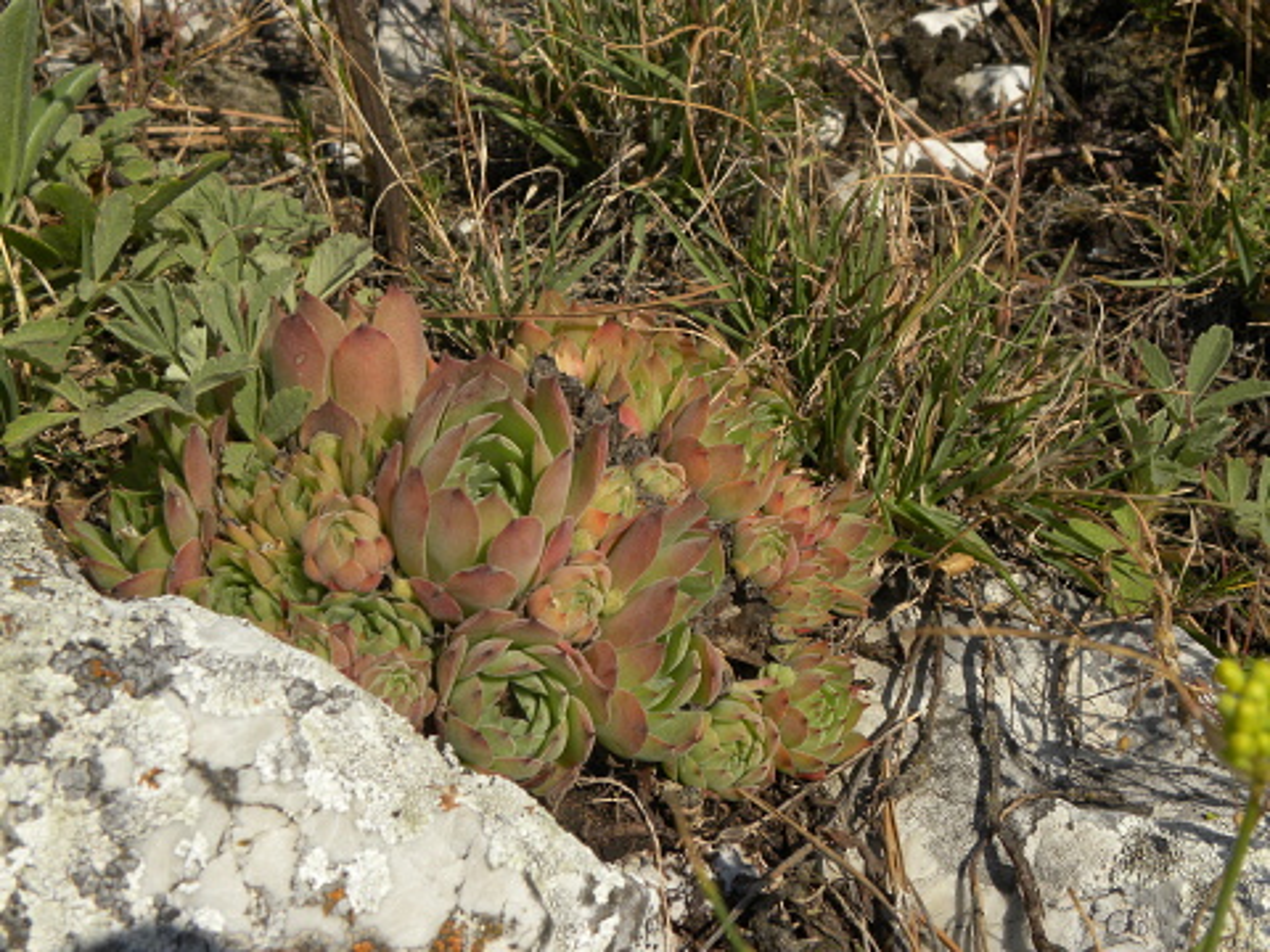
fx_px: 2128
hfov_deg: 33.2
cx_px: 635
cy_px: 476
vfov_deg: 25.2
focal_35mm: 58
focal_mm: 10.3
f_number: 5.6
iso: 64
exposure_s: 1/500
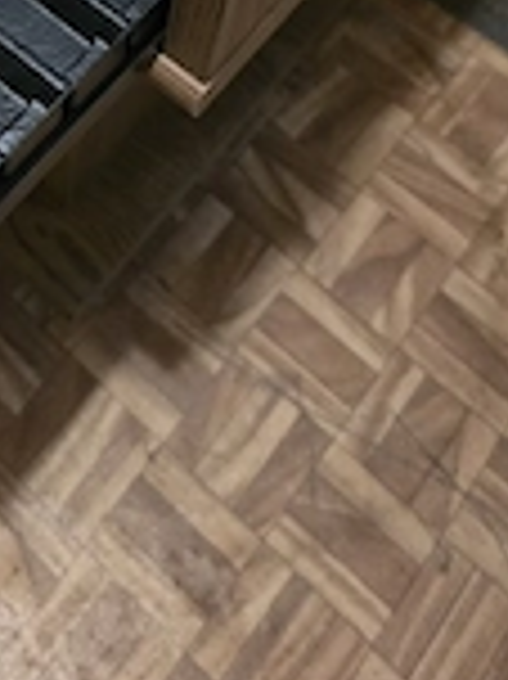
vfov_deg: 26.9
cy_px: -194
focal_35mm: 61
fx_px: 1195
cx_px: 22
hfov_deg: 23.2
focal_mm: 6.3
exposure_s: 1/25.1
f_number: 1.7
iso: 1600
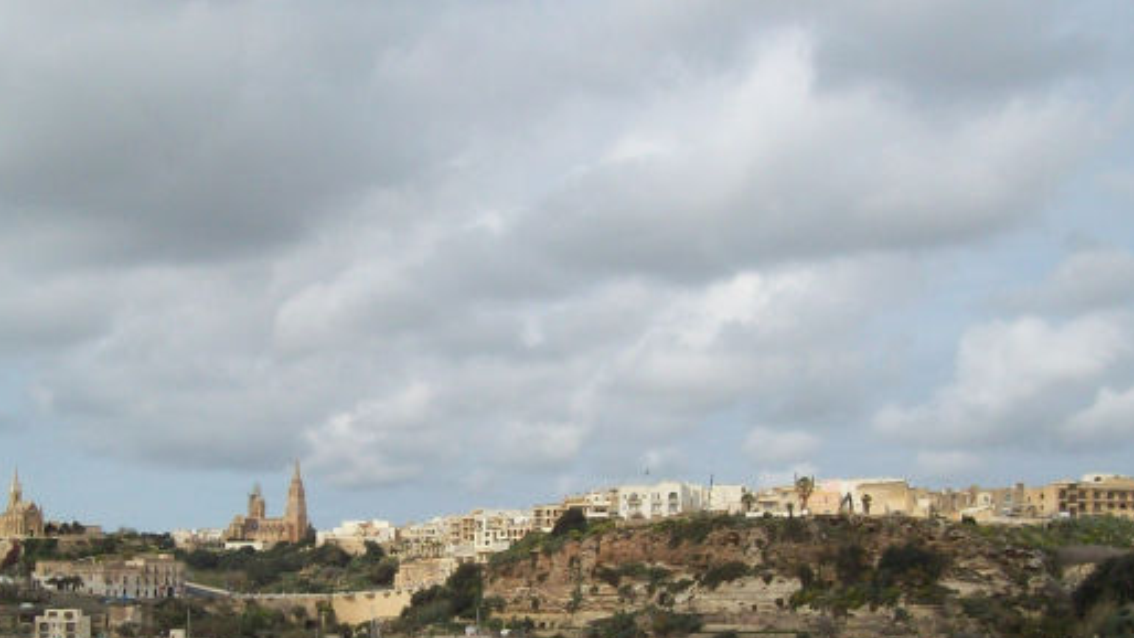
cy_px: 483
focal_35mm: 61
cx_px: 424
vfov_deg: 19.6
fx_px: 1834
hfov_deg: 34.2
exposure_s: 1/776
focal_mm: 6
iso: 80
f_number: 4.8
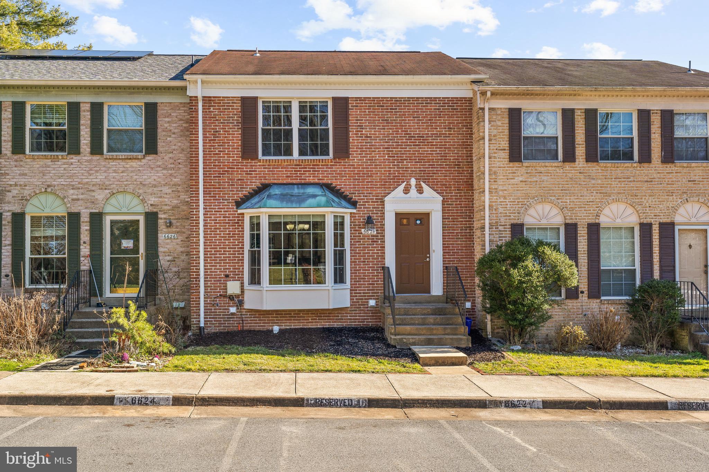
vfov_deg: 39.4
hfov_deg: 56.5
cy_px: 236
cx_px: 354
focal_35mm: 34
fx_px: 660
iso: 200
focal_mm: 33.5
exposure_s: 1/500
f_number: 8
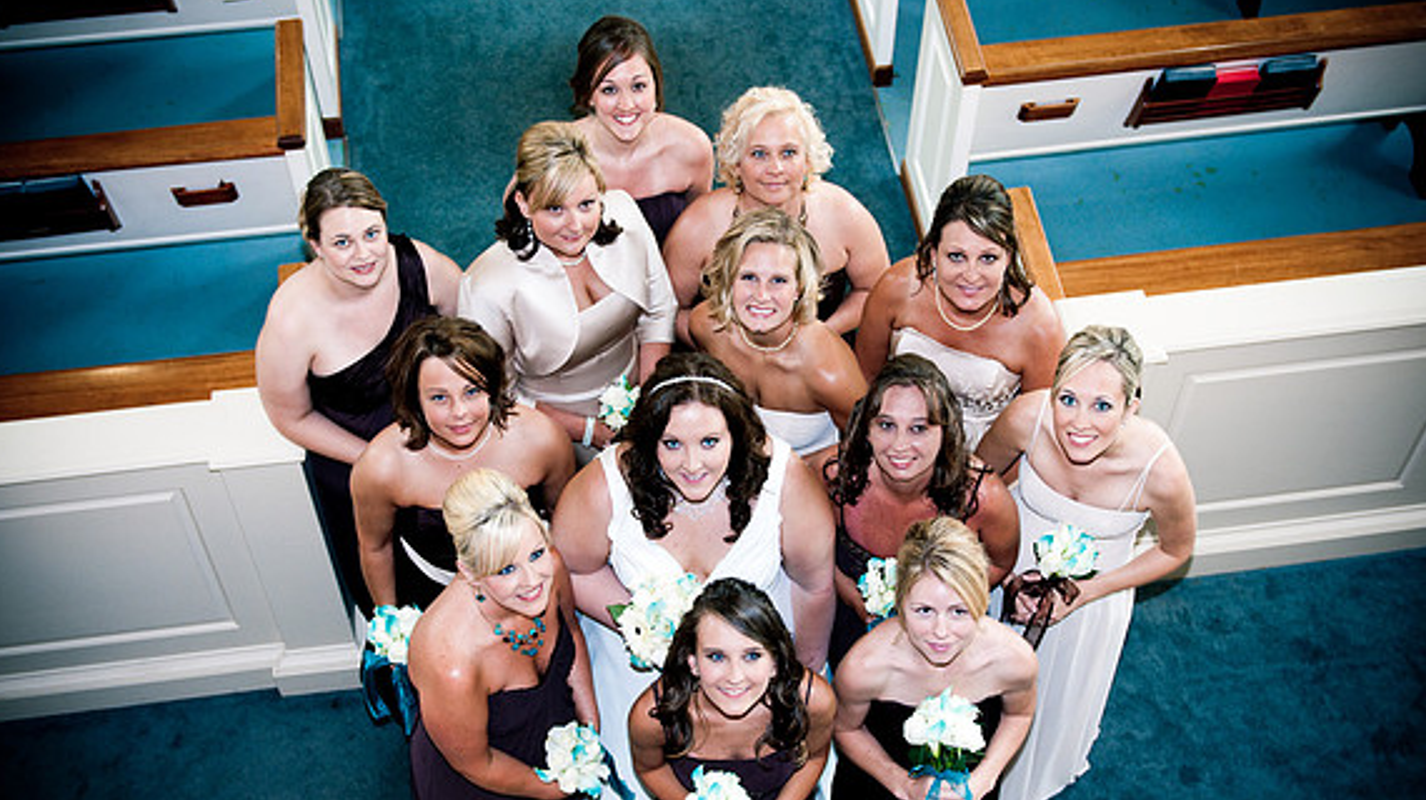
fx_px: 1872
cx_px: 710
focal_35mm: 50
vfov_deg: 24.1
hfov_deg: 41.7
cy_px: 446
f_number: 2.8
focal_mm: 31
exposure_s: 1/60
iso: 200
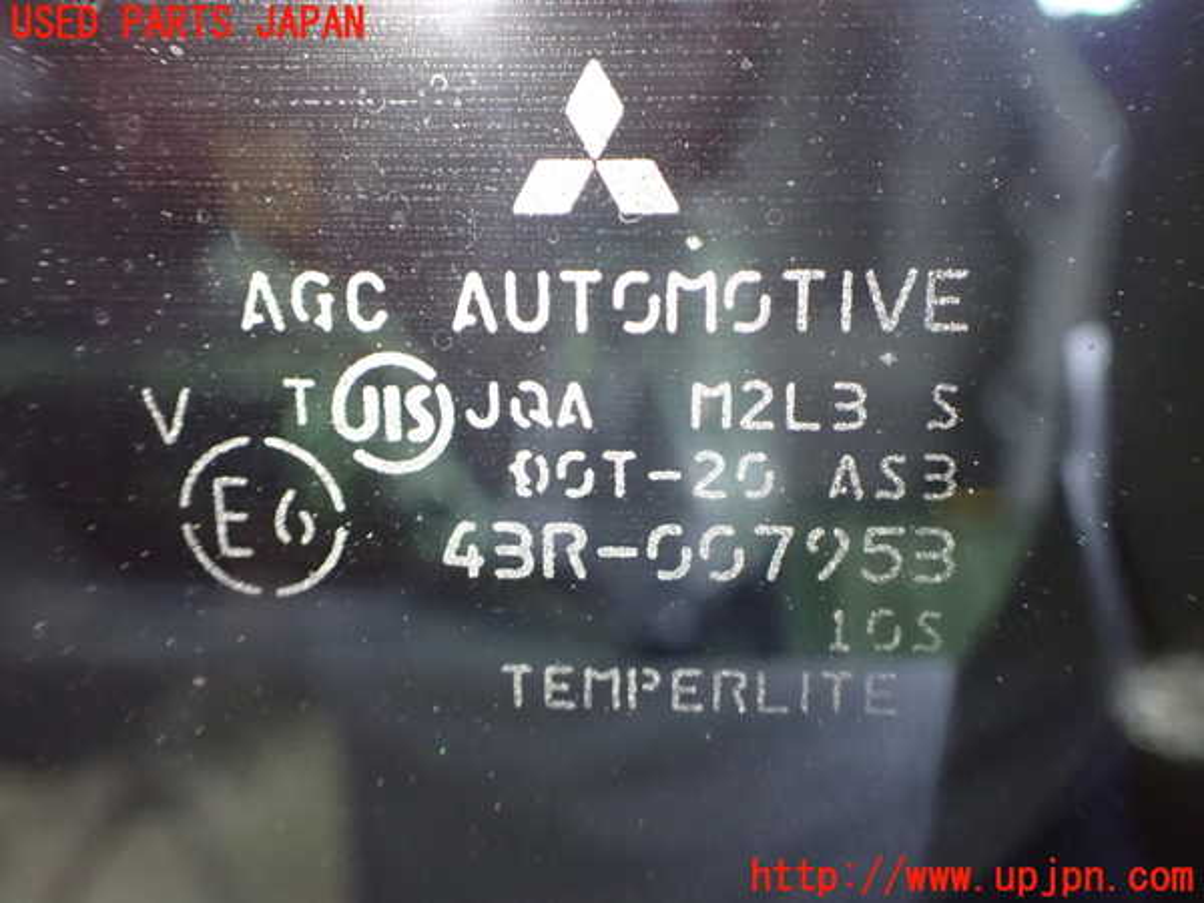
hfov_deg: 60.0
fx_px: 1043
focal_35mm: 30
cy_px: 452
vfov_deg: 46.8
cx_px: 602
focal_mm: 5.4
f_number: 2.3
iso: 1250
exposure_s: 1/30
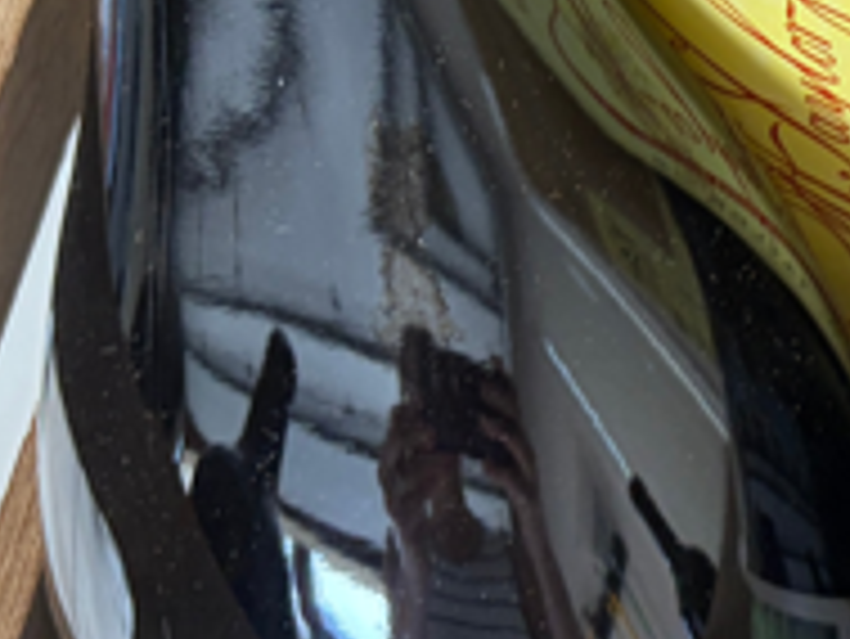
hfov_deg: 14.8
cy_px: 79
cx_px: 1273
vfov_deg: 11.9
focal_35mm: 124
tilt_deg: -53.4
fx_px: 3047
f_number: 1.6
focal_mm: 5.96
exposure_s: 1/75
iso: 125
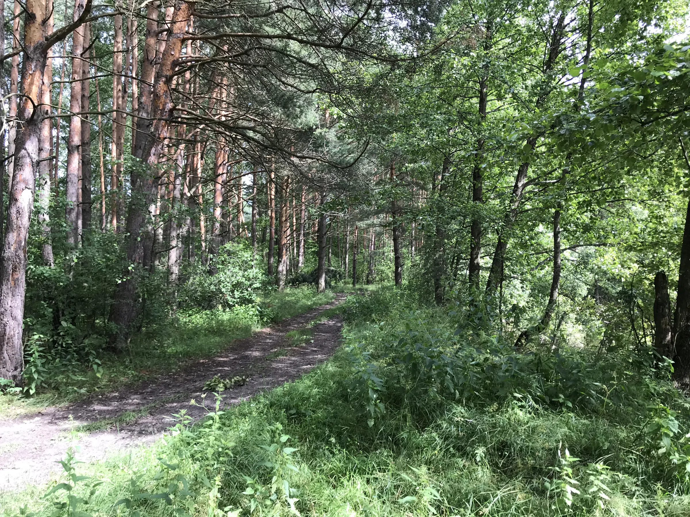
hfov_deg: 63.4
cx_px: 345
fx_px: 558
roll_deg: -0.1
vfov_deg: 49.7
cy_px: 258
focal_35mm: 28
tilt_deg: +2.8
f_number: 1.8
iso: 20
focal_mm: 3.99
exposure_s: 1/170
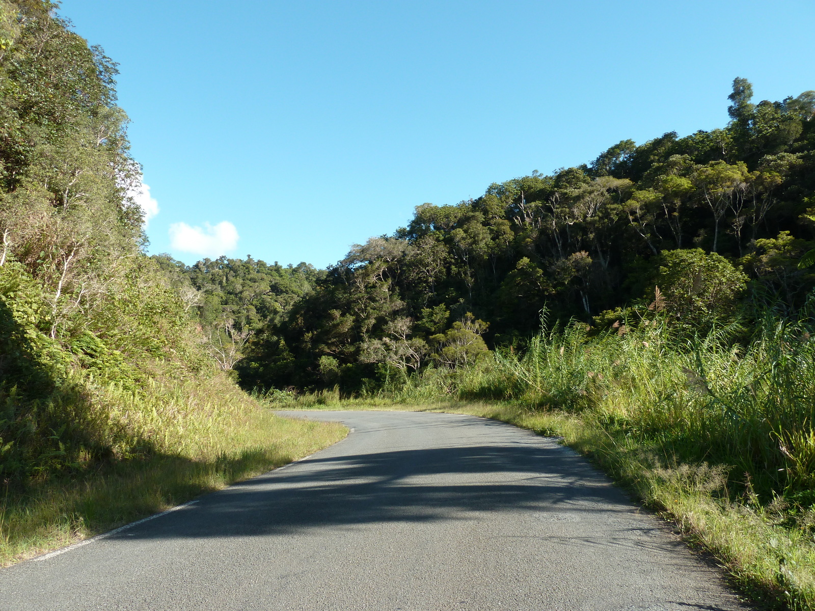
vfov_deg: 54.9
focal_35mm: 25
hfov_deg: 69.4
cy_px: 306
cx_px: 408
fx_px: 589
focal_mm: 4.1
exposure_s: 1/200
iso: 80
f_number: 4
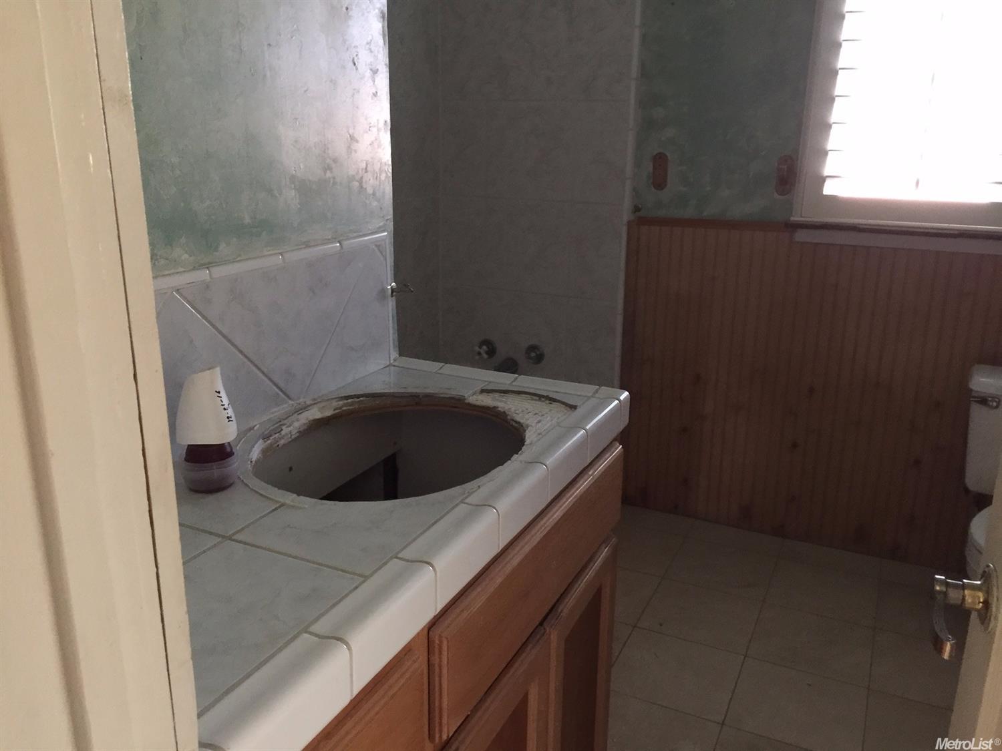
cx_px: 501
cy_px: 376
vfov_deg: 48.2
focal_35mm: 29
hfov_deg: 61.7
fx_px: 839
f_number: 2.2
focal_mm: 4.15
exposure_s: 1/4
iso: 80
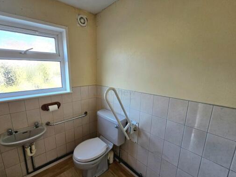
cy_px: 94
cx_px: 103
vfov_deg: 81.7
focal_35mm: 15
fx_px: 102
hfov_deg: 97.6
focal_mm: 2.2
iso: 64
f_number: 2.2
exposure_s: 1/100
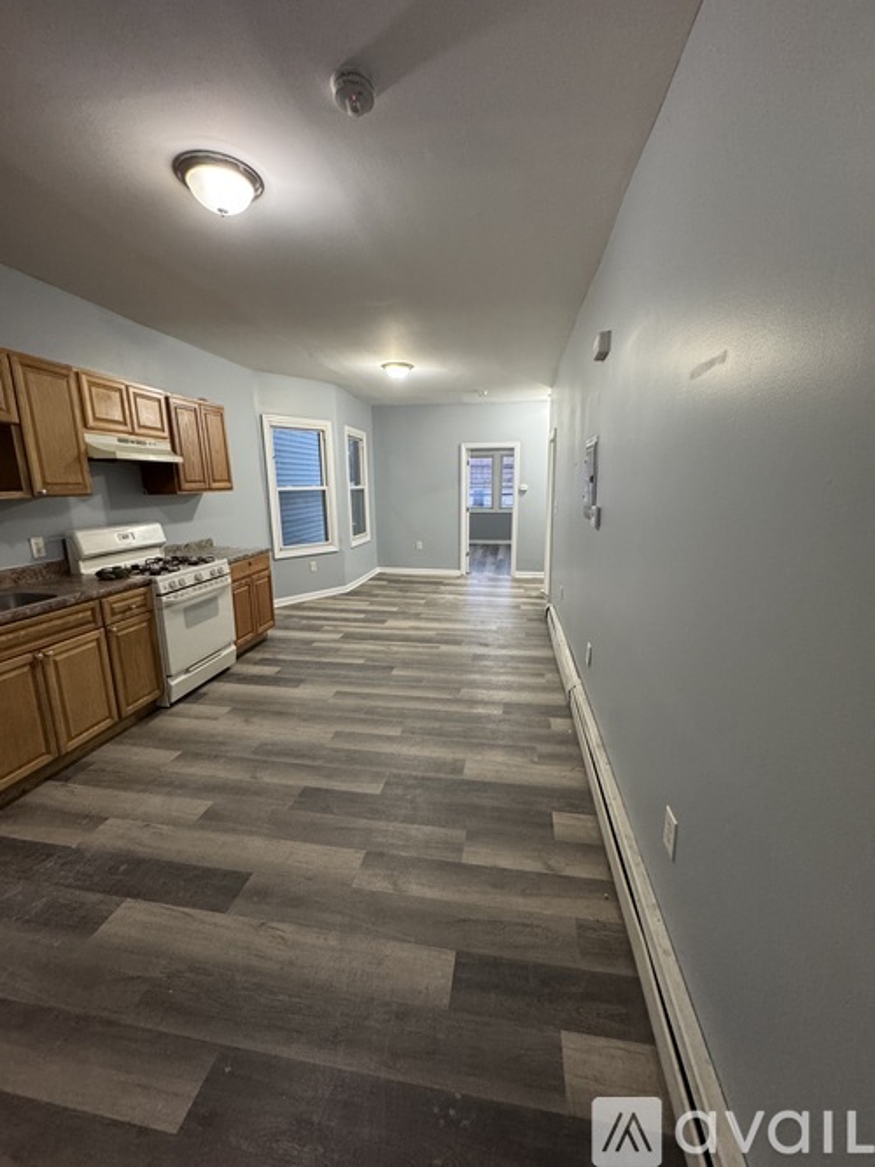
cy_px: 584
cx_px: 438
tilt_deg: -12.5
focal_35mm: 14
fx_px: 472
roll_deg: +1.6
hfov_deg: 85.7
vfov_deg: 102.1
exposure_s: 1/60
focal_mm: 2.22
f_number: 2.2
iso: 500
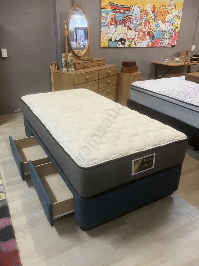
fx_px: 215
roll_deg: +0.6
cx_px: 100
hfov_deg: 49.7
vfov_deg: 63.4
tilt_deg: -22.5
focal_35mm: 28
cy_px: 133
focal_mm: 3.99
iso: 100
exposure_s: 1/50
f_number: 1.8
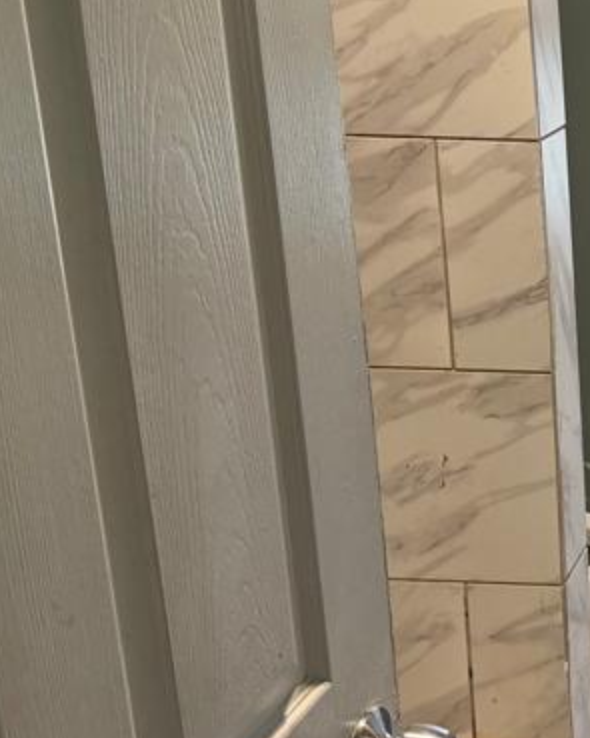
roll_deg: +0.5
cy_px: 310
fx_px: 1419
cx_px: 852
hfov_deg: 20.5
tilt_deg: -17.2
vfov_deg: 29.1
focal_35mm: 65
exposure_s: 1/60
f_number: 1.78
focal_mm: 6.76
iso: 200
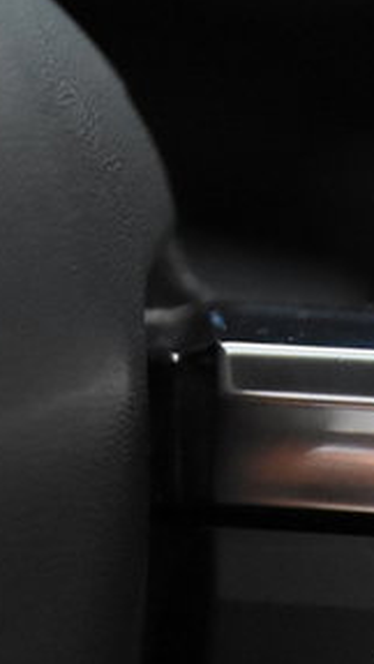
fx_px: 5542
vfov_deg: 6.8
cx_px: 667
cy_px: 933
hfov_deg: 3.8
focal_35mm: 314
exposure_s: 1/80
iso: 4500
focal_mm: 45
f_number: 3.5
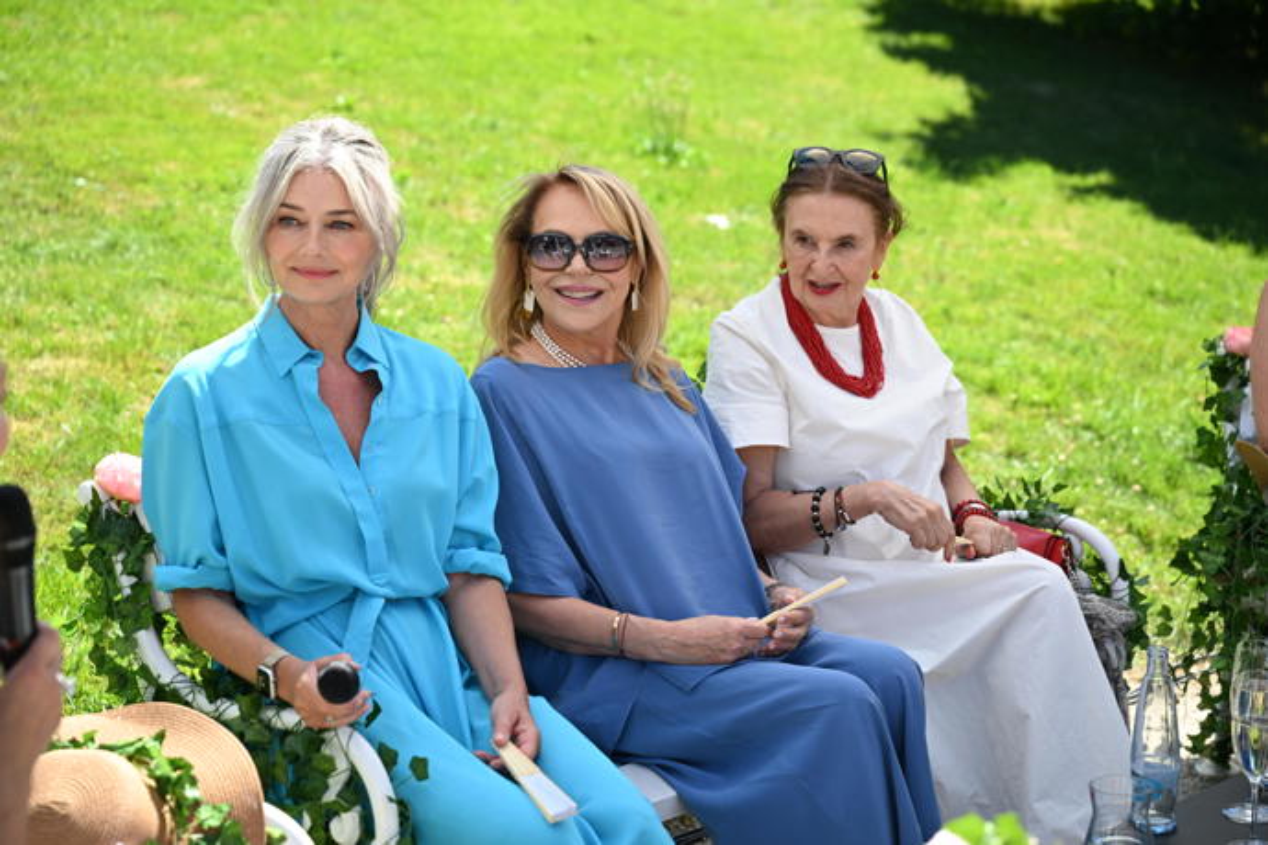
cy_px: 422
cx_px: 634
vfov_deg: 19.5
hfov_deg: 28.8
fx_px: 2465
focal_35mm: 70
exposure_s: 1/1000
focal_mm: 70
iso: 250
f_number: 3.5
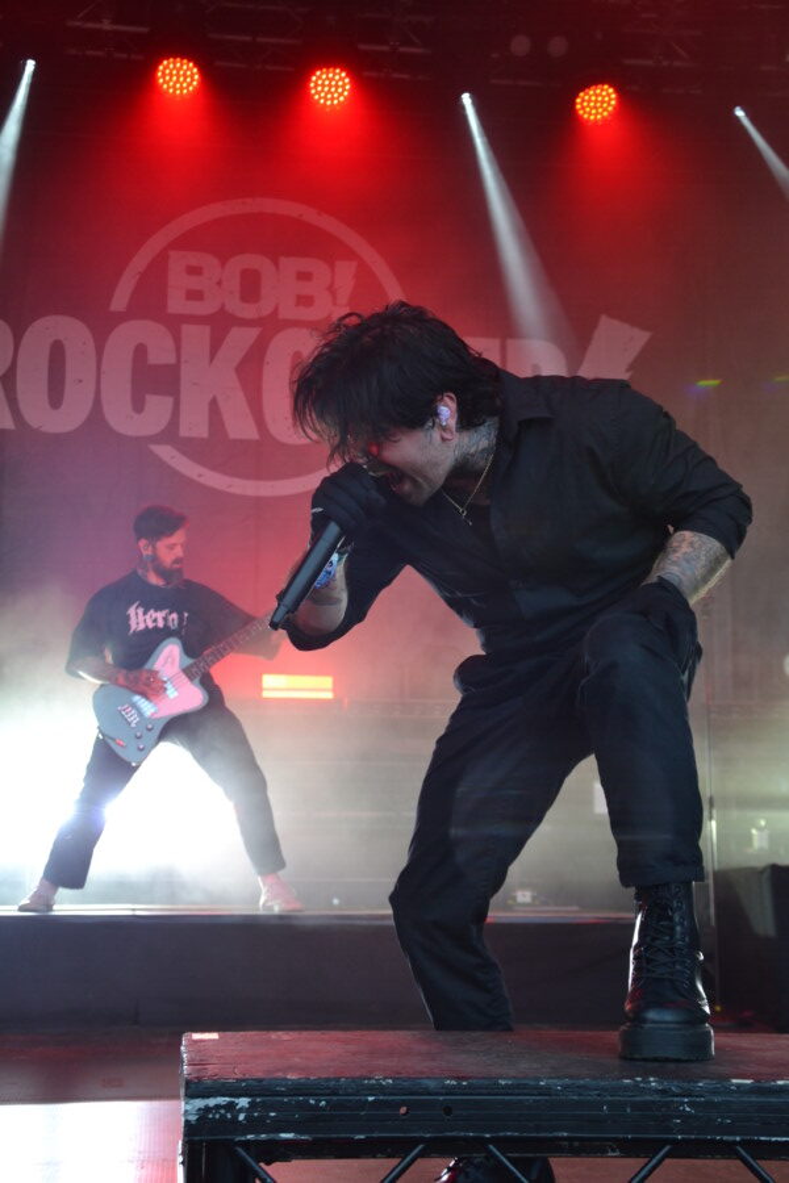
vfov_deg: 35.1
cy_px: 592
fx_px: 1874
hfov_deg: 23.8
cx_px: 394
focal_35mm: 57
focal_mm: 38
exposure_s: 1/100
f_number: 5
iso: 400
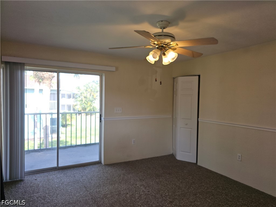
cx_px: 138
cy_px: 104
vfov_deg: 58.9
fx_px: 183
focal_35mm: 23
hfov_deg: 73.9
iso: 20
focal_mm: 6.3
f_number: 1.7
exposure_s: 1/60
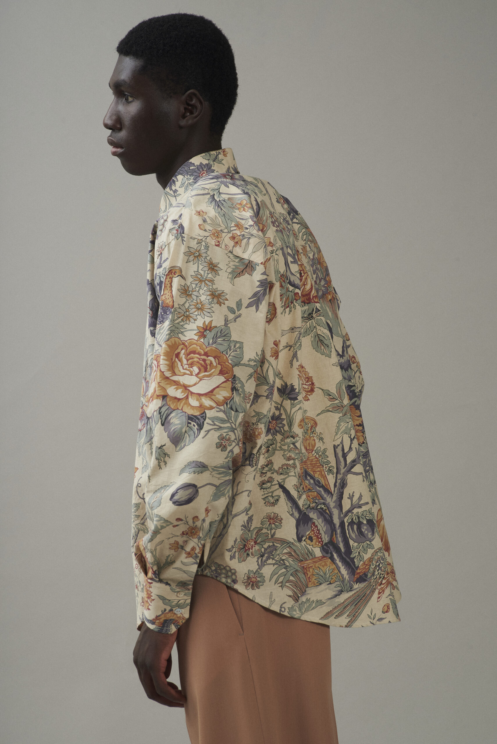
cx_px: 248
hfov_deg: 13.1
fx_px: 2172
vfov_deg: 19.4
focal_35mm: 105
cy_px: 372
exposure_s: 1/160
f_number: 11
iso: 200
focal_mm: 105
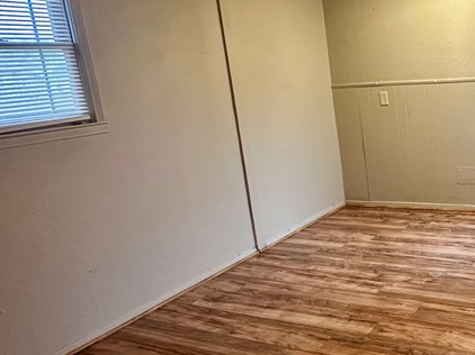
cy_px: 149
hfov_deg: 45.9
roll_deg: +4.0
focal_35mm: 34
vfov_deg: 41.6
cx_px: 469
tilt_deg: -11.1
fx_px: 466
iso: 200
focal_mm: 2.22
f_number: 2.2
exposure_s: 1/60
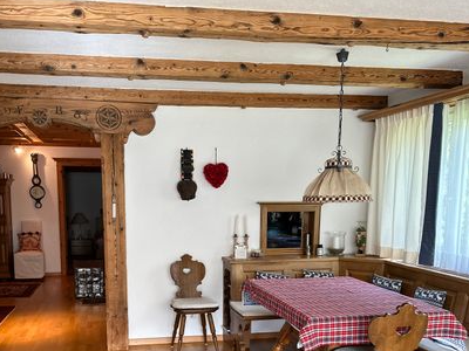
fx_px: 488
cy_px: 250
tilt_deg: -7.5
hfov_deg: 50.9
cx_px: 179
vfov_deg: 38.9
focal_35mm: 36
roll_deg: +0.1
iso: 160
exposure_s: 1/100
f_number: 1.78
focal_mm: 6.86
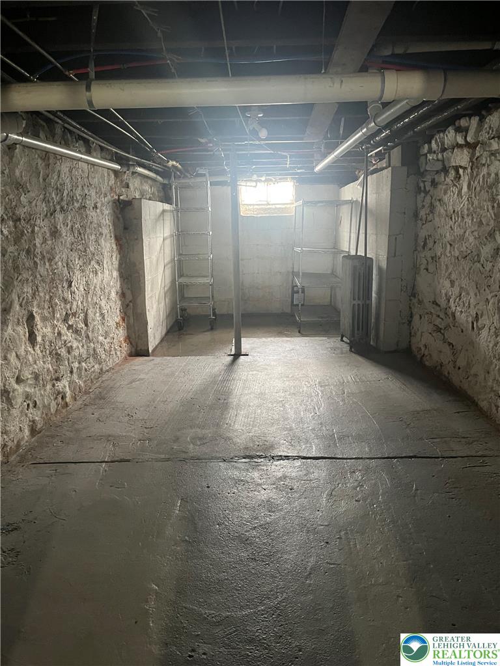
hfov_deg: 53.1
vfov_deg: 67.3
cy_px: 333
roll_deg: +1.7
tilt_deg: -12.5
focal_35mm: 26
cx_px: 250
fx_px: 501
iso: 500
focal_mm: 5.1
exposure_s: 1/30
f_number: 1.6
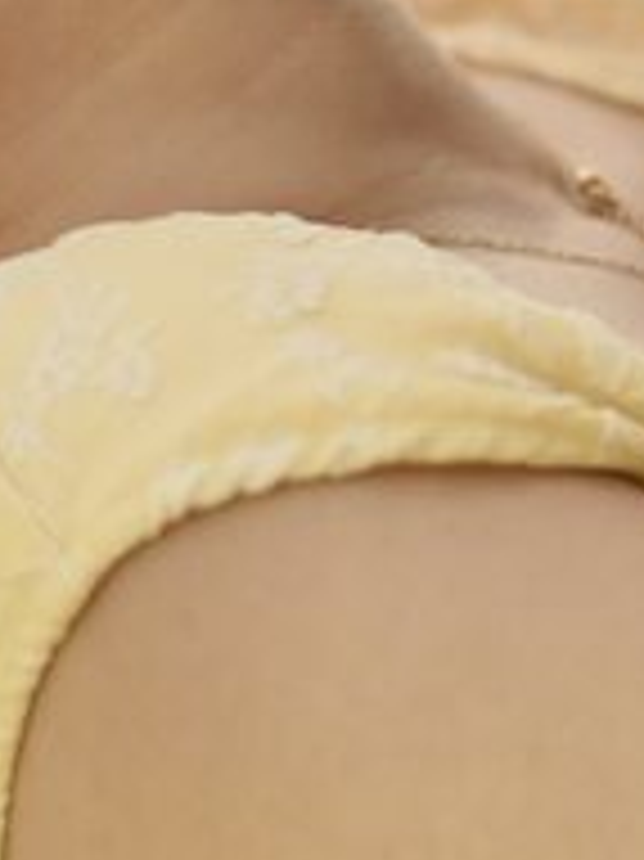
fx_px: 8766
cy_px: 446
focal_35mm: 353
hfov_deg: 4.2
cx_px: 574
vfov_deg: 5.6
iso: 200
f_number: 1.4
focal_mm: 50
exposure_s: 1/2500
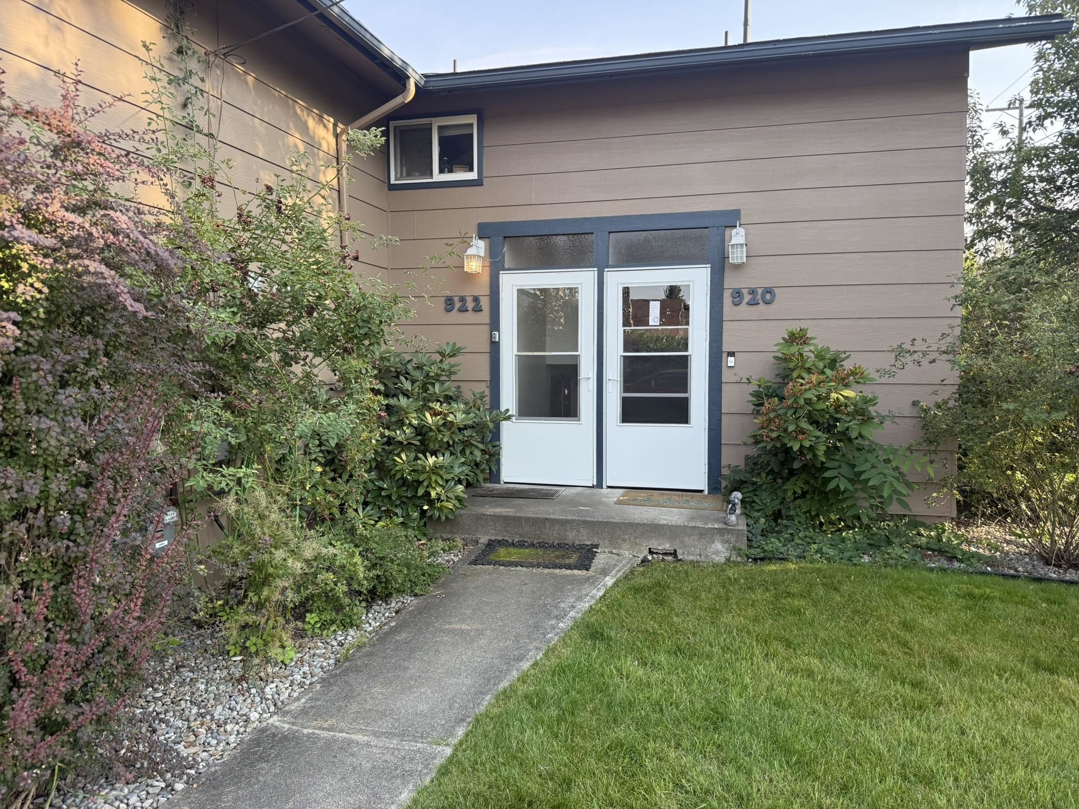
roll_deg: -0.6
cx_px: 540
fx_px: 748
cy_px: 404
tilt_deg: -2.8
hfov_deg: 71.6
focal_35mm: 24
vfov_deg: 56.8
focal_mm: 6.76
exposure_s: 1/607
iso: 100
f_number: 1.78
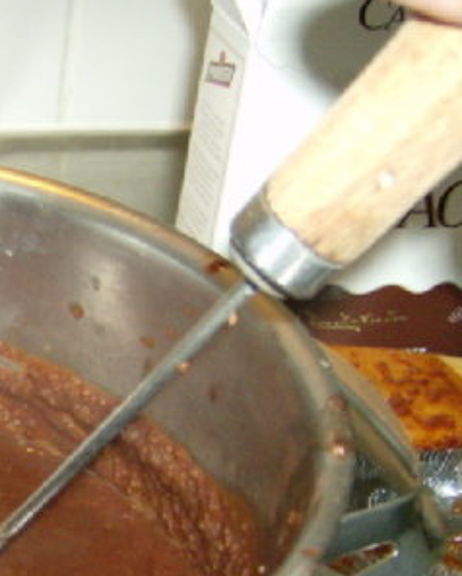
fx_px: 1298
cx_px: -97
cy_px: 401
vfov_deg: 24.9
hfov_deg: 19.0
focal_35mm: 76
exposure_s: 1/60
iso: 200
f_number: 2.8
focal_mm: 6
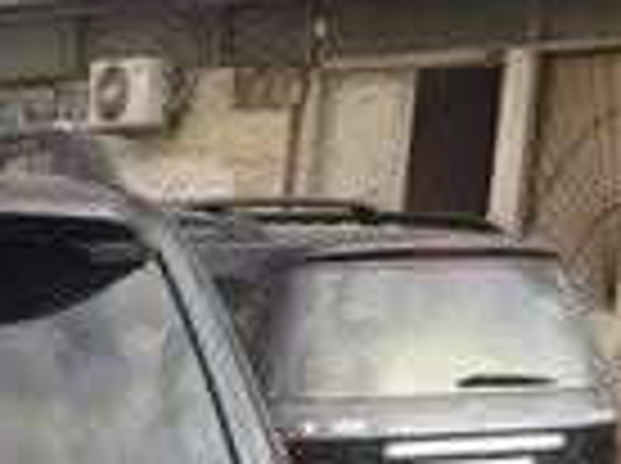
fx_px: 2489
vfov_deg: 9.9
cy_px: 894
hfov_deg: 13.1
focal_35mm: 139
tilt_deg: -15.0
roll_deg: -1.6
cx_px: -441
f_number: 2.2
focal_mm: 4.15
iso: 32
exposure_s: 1/211
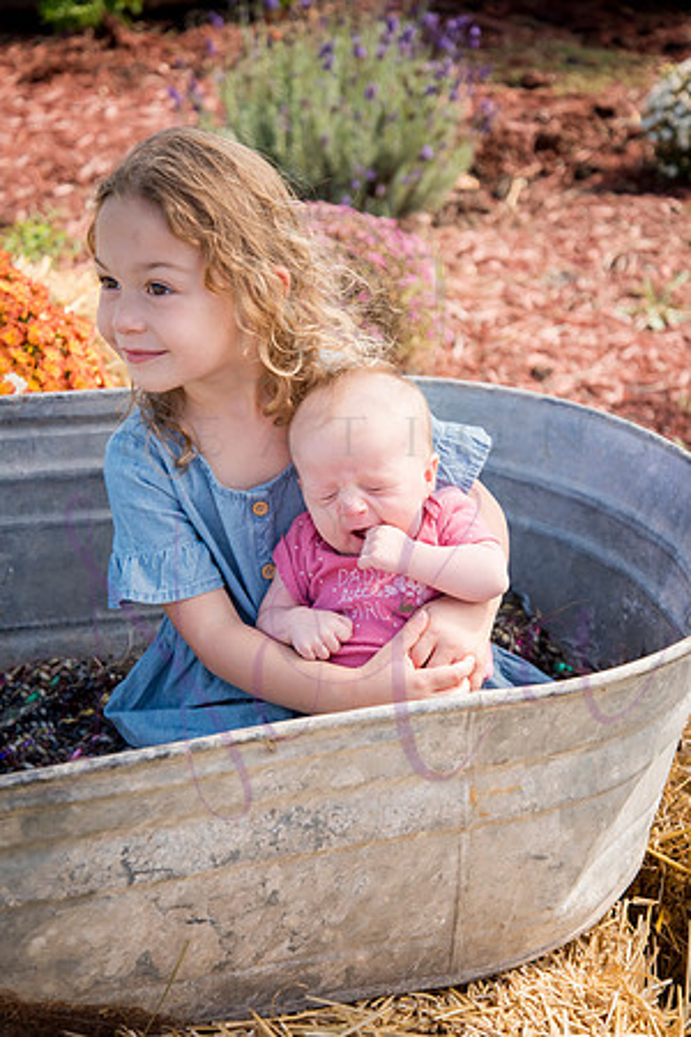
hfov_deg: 20.0
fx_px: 1958
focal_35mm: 68
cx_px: 346
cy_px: 518
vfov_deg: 29.7
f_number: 5.6
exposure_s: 1/500
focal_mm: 68
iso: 400
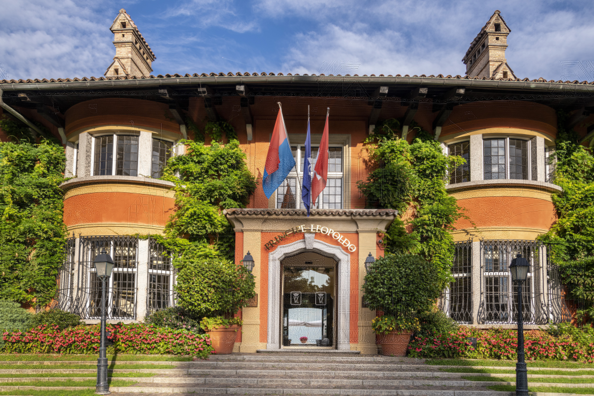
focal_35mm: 30
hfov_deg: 61.9
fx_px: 495
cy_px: 198
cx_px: 297
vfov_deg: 43.6
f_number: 5.6
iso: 320
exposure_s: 1/500
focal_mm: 30
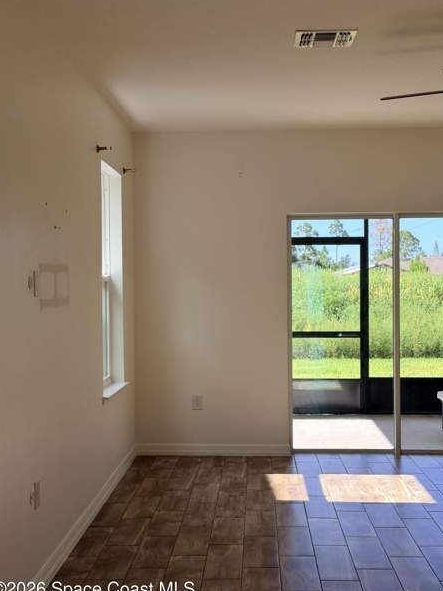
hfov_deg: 28.0
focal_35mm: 52
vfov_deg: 36.8
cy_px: 298
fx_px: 888
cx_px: 231
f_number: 1.78
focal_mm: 6.76
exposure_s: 1/549
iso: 80
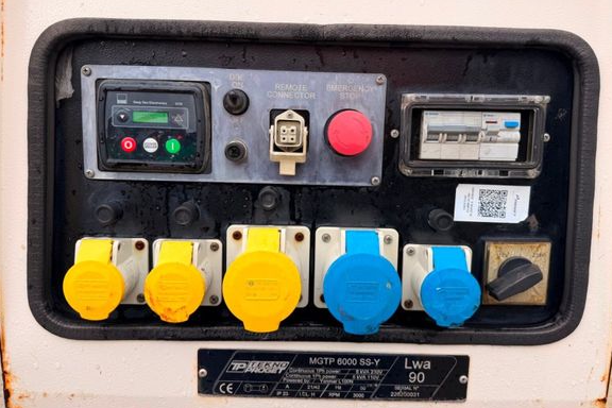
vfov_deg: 49.4
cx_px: 316
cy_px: 177
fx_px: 442
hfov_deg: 69.4
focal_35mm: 26
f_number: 1.78
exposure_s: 1/1091
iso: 80
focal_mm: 6.76
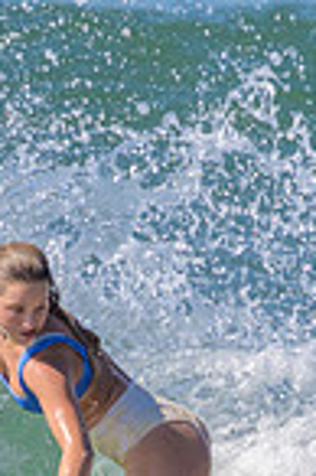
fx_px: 35737
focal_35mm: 2708
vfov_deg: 0.8
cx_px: 368
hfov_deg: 0.5
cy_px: 605
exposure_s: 1/2000
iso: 640
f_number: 11
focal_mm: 680
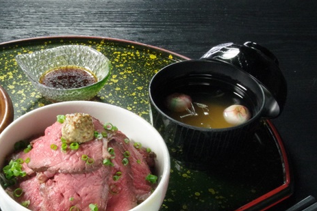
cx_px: 108
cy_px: 174
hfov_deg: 21.4
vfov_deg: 14.3
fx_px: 837
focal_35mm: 95
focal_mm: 36
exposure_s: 1/4
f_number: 32
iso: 6400
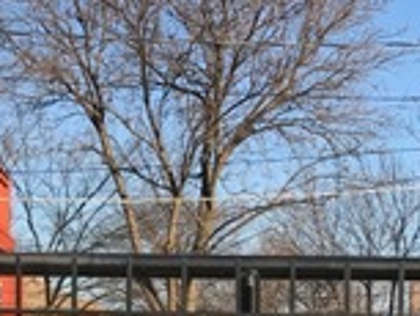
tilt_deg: +3.2
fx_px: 1421
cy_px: 368
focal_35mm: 117
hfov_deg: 16.8
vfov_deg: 12.4
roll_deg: +0.5
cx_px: 244
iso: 20
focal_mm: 3.99
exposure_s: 1/1880
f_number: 1.8
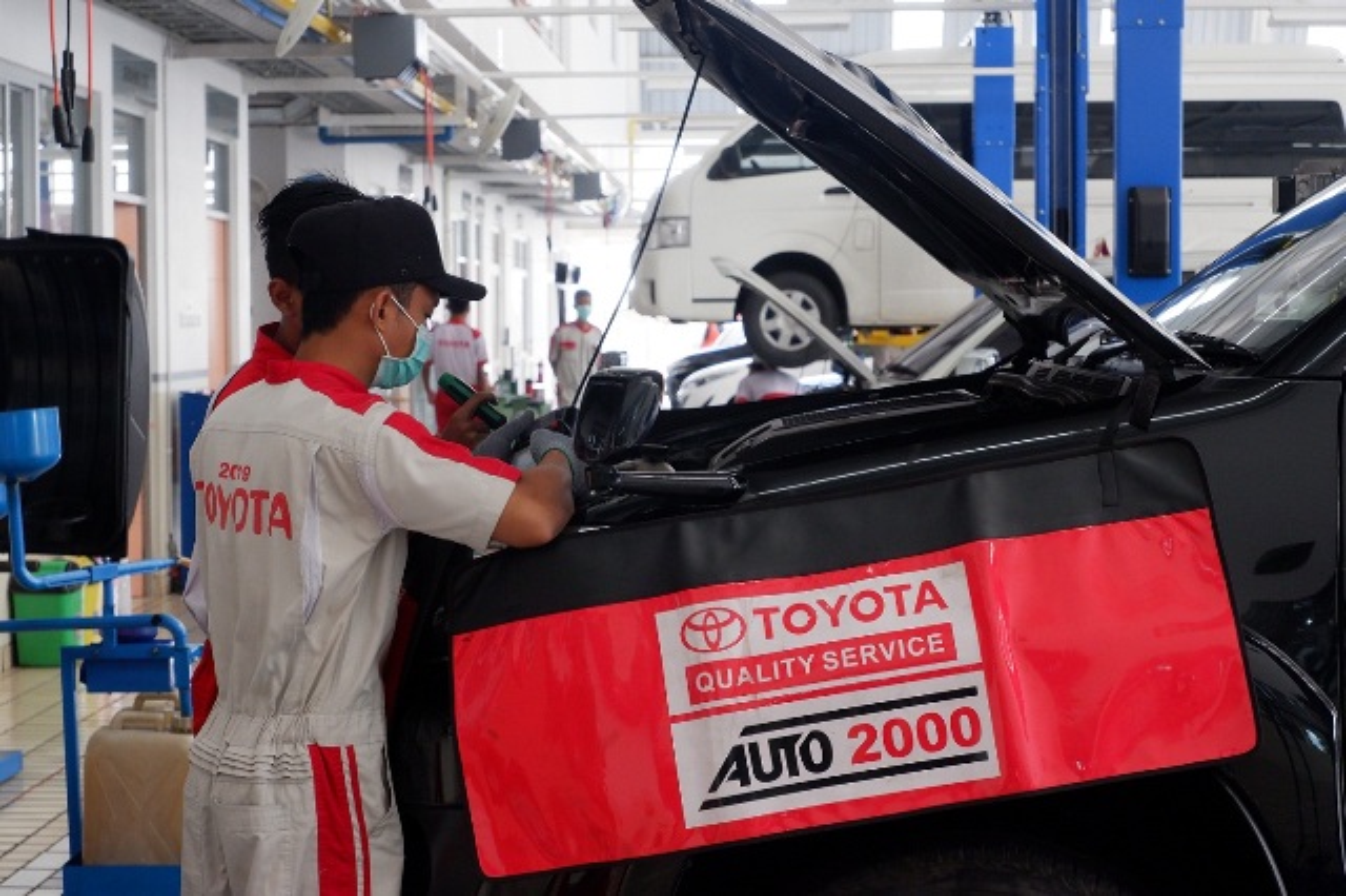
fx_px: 2429
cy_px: 448
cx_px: 673
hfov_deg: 31.0
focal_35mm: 65
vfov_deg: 20.9
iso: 2000
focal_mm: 43.2
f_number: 5.6
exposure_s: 1/90
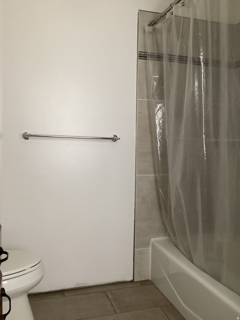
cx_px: 120
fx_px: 287
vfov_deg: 58.4
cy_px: 160
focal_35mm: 31
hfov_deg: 45.4
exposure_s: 1/40
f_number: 2.4
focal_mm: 3.3
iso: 250
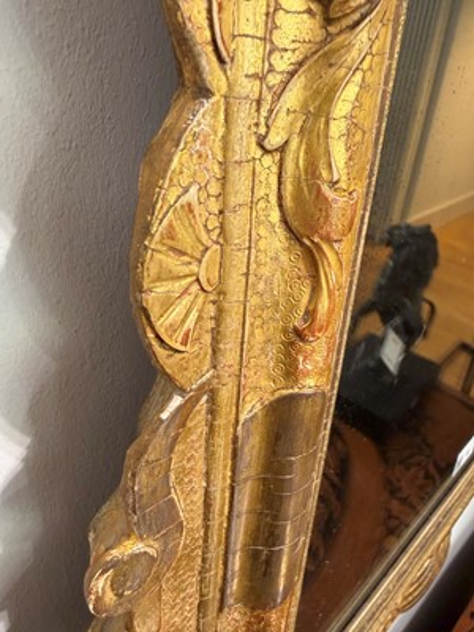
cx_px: 237
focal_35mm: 26
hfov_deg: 53.1
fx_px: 475
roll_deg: -3.4
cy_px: 316
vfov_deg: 67.3
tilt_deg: -20.3
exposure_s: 1/50
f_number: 2.2
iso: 200
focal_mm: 2.22
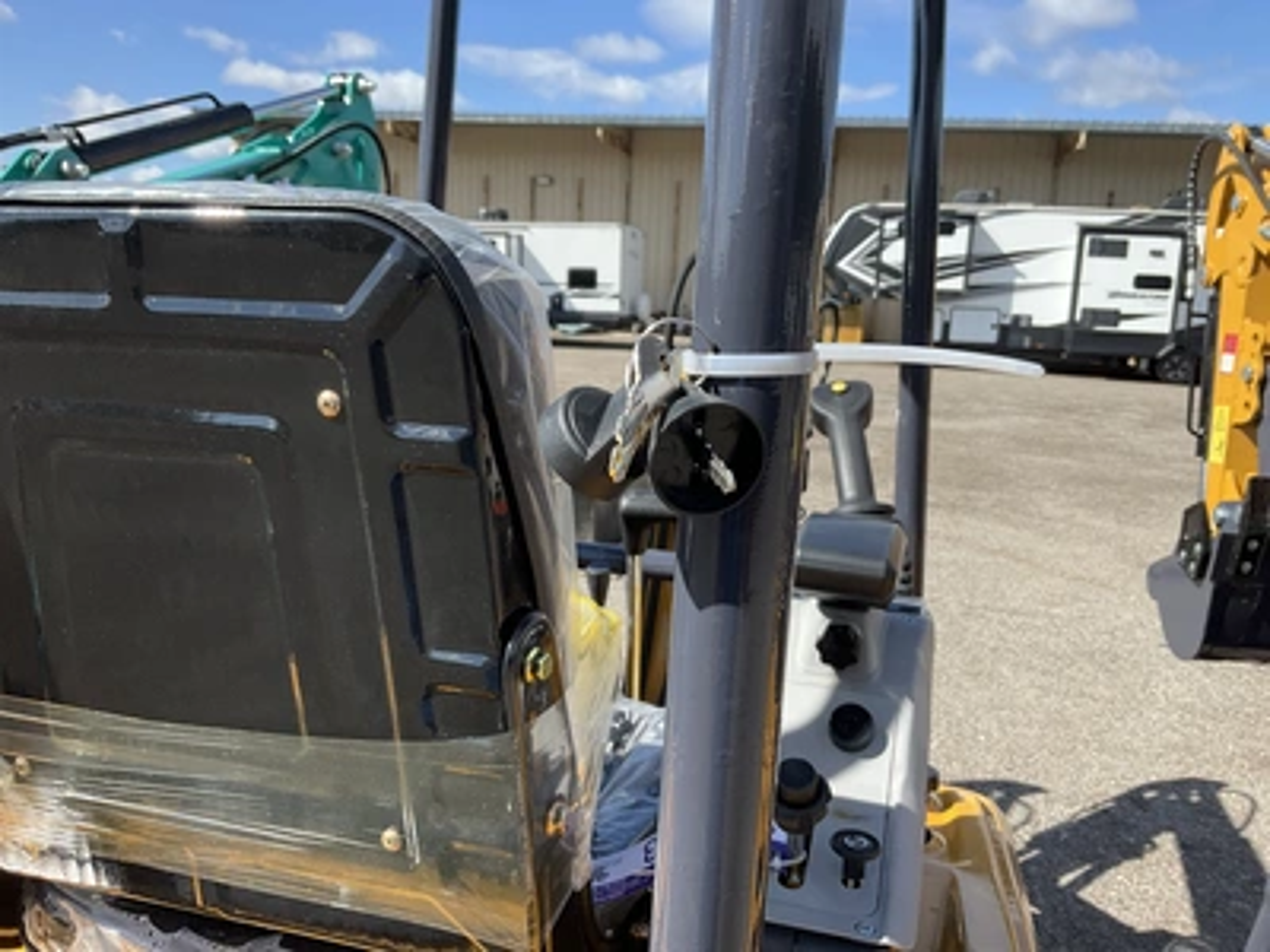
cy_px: 476
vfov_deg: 48.2
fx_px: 1064
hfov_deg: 61.7
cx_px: 635
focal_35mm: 29
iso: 25
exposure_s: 1/912
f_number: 1.8
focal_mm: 3
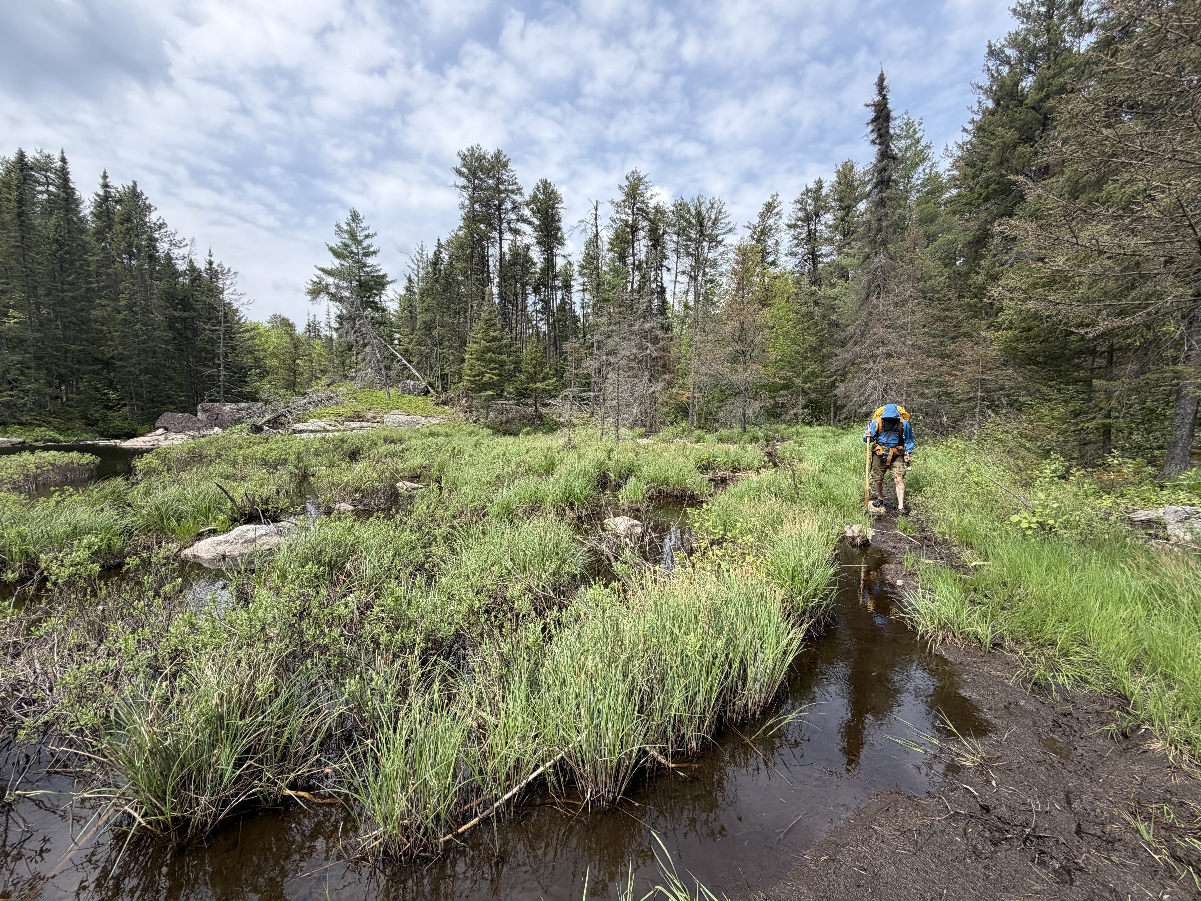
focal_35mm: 14
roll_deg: +1.0
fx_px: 486
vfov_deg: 85.7
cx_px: 600
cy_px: 450
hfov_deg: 102.1
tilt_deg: -5.9
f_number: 2.2
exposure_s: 1/770
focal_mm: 2.22
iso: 40
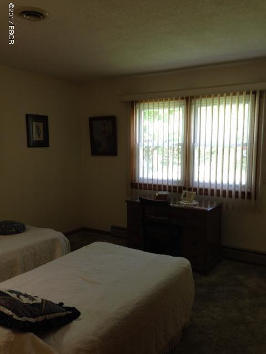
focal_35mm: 33
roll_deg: +1.4
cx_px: 133
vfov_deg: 55.4
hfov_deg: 42.9
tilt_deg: -2.3
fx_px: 338
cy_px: 177
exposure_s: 1/30
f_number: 2.4
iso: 50
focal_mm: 4.12
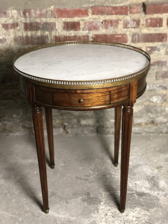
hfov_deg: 28.0
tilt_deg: -24.9
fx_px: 336
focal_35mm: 52
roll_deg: +1.3
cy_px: 112
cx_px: 84
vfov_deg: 36.8
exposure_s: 1/17
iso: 160
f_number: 2.4
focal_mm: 6
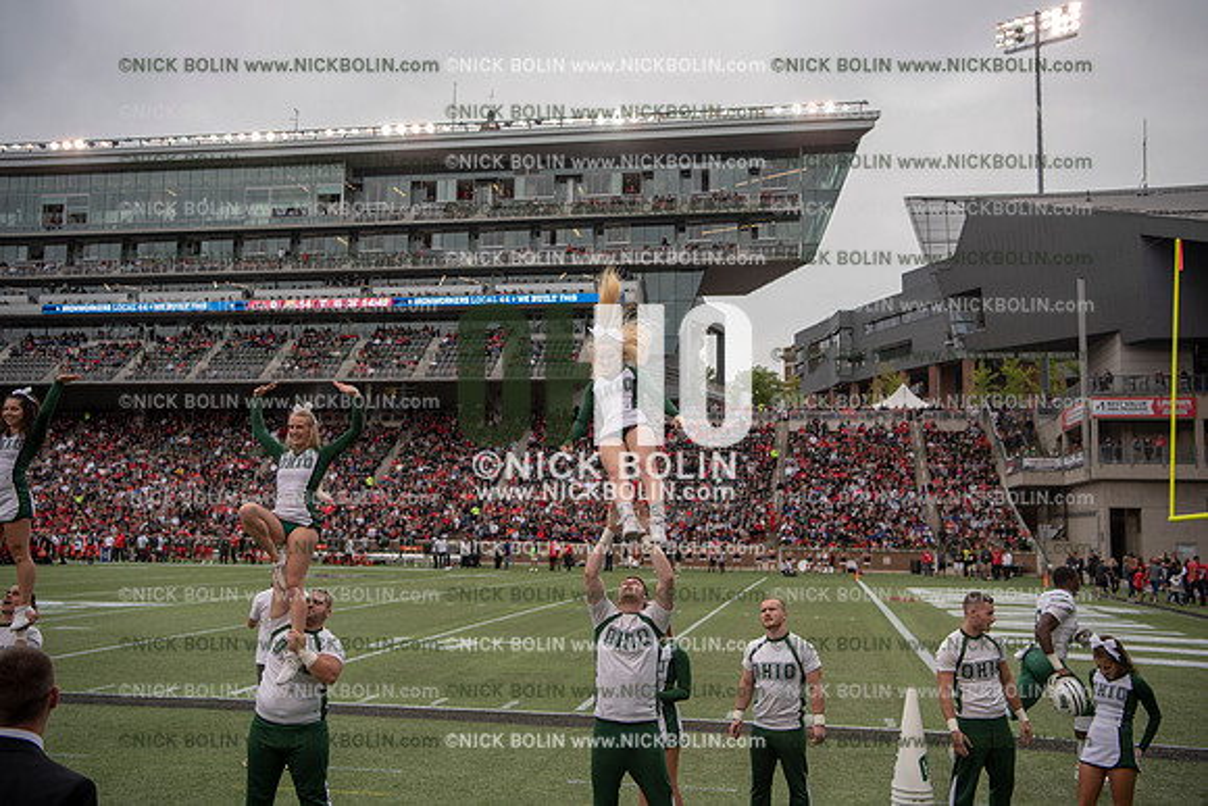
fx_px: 1208
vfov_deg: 36.9
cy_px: 403
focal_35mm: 36
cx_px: 604
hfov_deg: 53.1
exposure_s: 1/1000
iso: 250
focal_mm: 36
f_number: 3.5
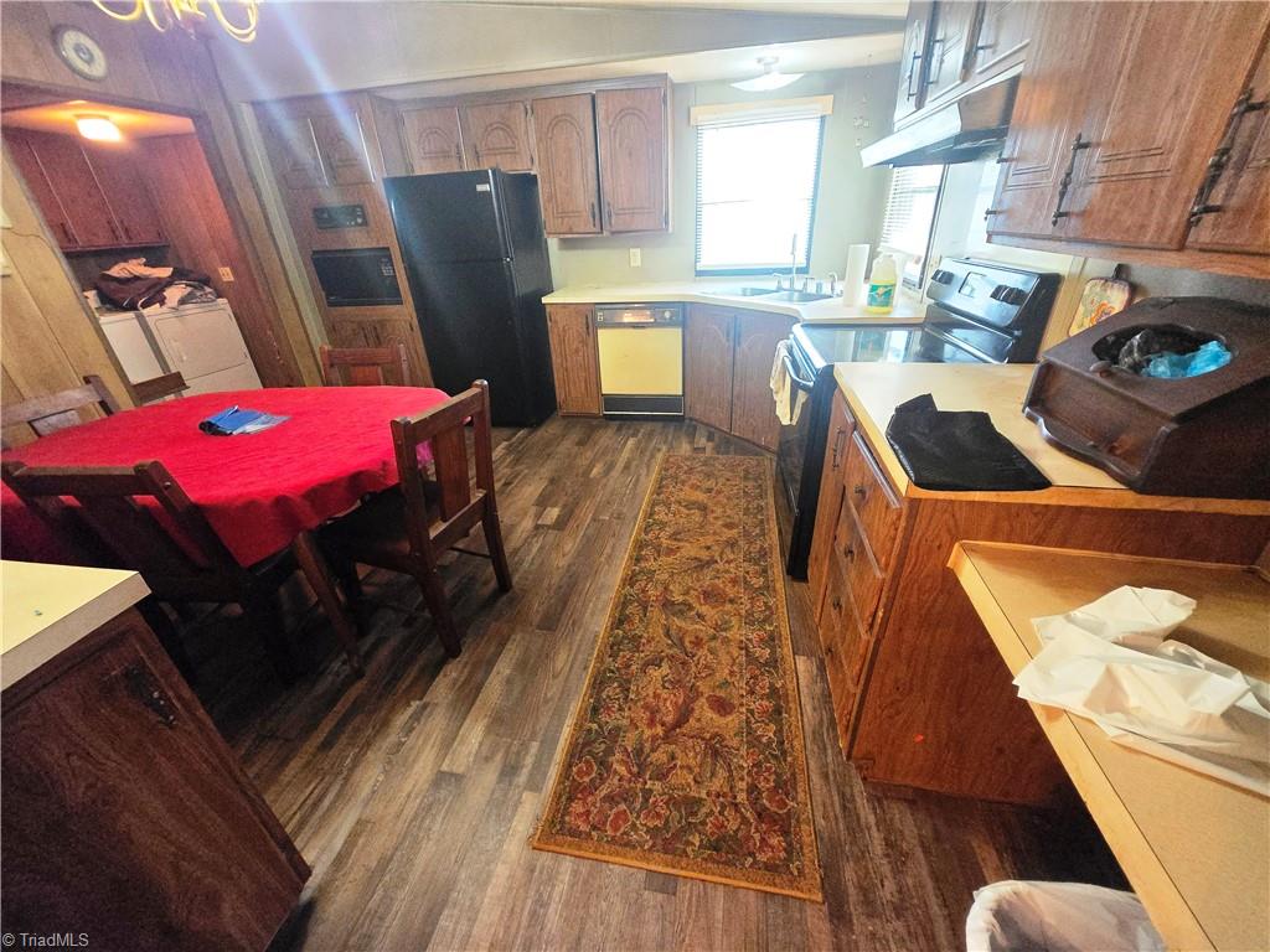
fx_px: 477
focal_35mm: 13
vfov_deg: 89.9
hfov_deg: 106.2
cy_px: 476
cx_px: 635
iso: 1250
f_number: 2.2
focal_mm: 1.7
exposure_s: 1/60
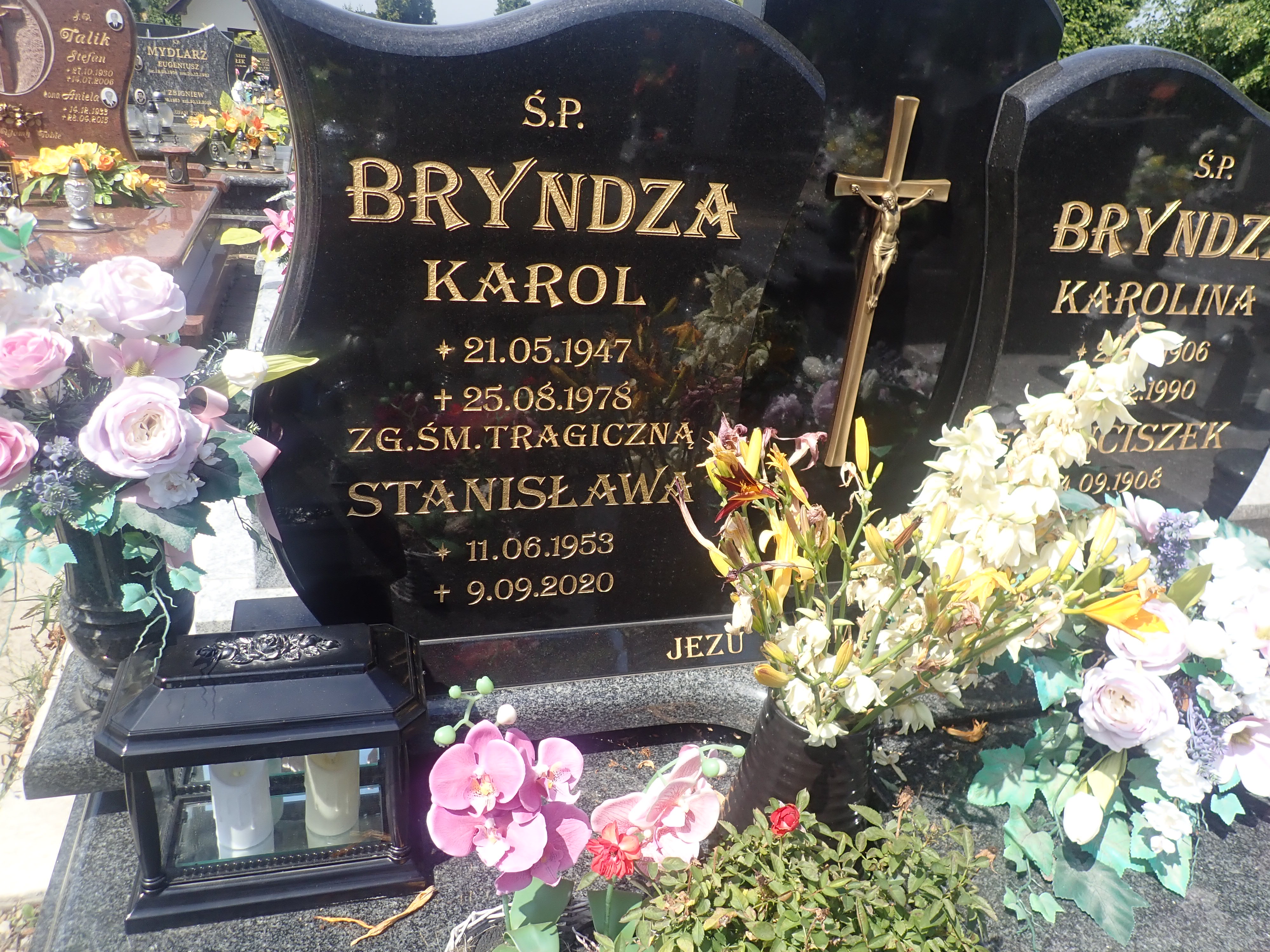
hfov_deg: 69.4
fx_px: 917
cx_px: 635
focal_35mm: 25
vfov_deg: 54.9
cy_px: 476
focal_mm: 4.5
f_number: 2.8
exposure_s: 1/800
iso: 100
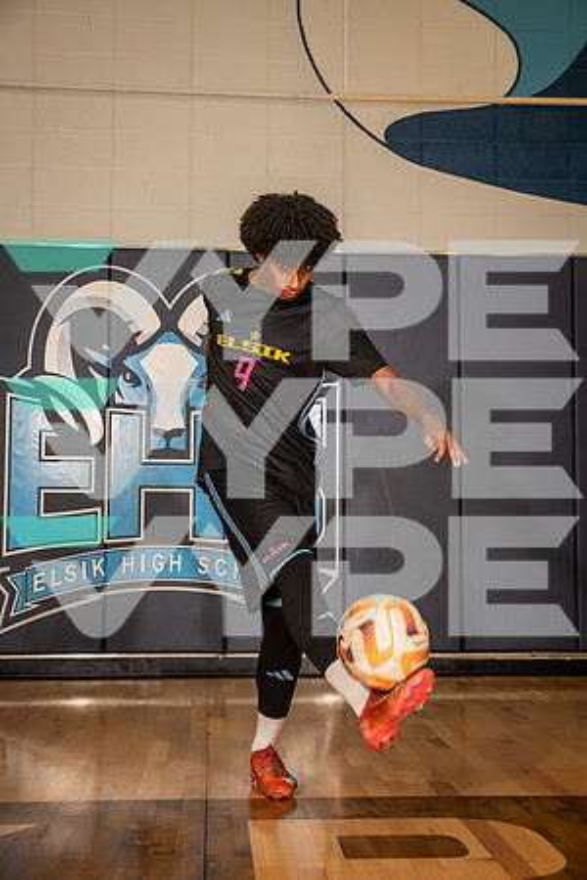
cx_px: 294
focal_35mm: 52
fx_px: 1272
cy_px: 440
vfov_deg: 38.2
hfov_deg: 26.0
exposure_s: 1/320
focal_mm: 52
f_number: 6.3
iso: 800
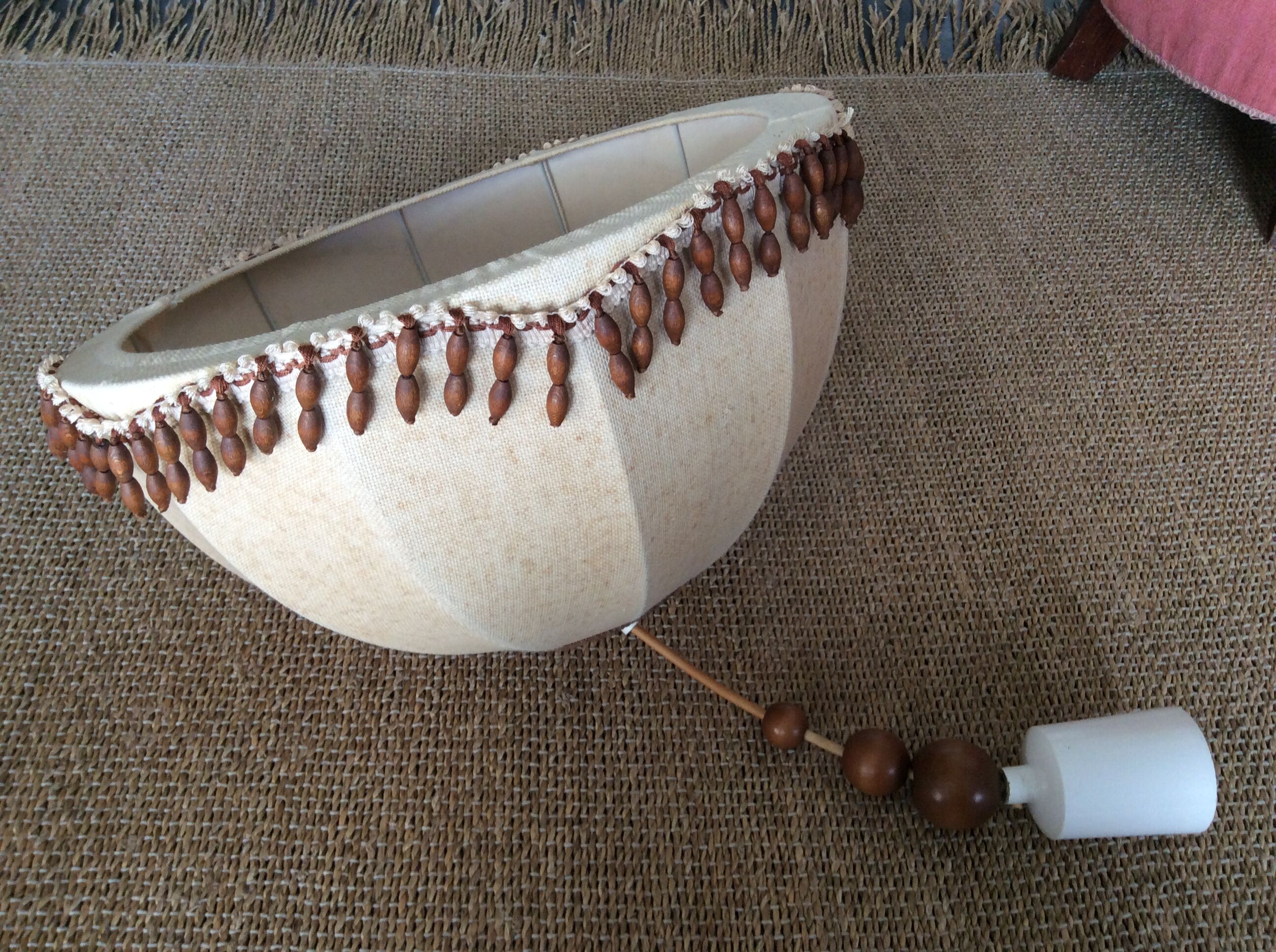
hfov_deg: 56.9
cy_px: 476
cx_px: 638
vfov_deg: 44.1
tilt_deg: -49.1
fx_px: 1178
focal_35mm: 32
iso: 50
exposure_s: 1/25
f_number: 2.4
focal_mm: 3.3
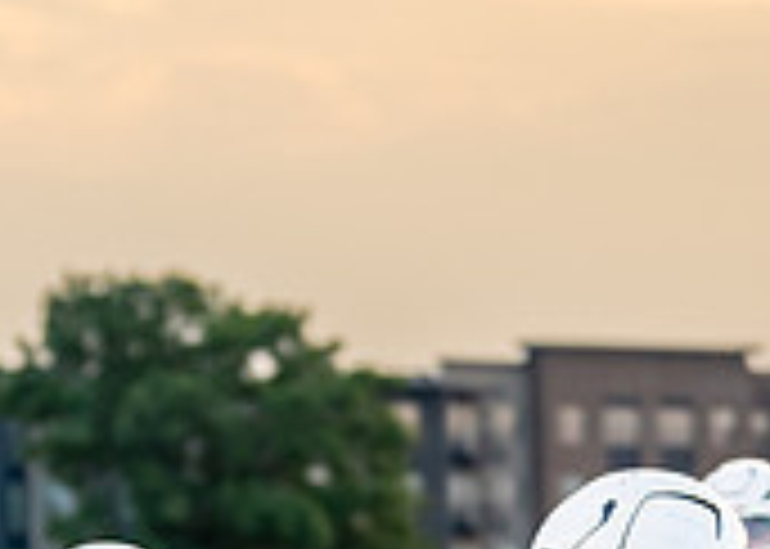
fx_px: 6339
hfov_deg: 6.9
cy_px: 847
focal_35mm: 290
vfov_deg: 4.9
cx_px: 106
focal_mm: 70
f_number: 2.8
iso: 800
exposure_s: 1/1000
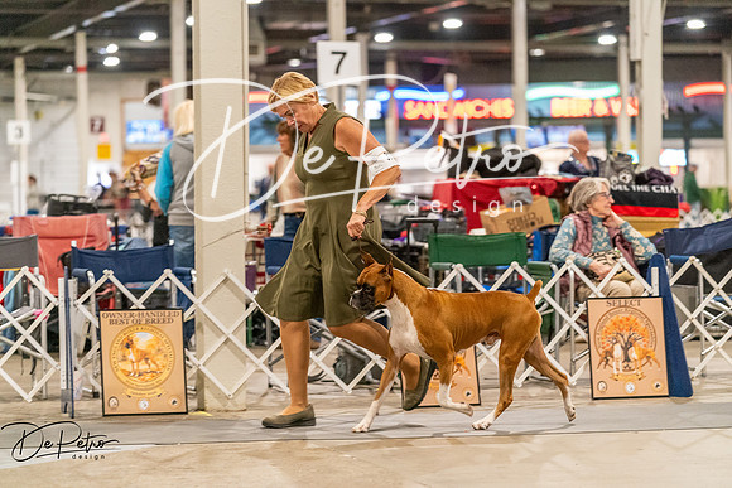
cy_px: 244
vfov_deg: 10.8
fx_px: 2583
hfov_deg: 16.1
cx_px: 366
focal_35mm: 127
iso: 6400
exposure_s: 1/250
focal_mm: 127
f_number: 3.5
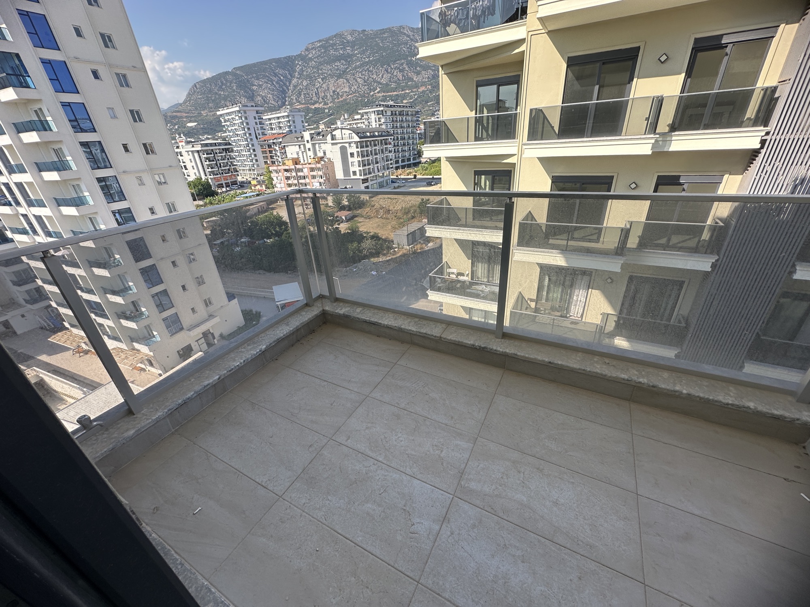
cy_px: 304
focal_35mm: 14
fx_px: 328
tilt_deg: -28.8
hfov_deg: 102.1
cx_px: 405
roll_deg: +3.4
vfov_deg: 85.7
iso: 40
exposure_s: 1/428
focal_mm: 2.22
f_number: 2.2
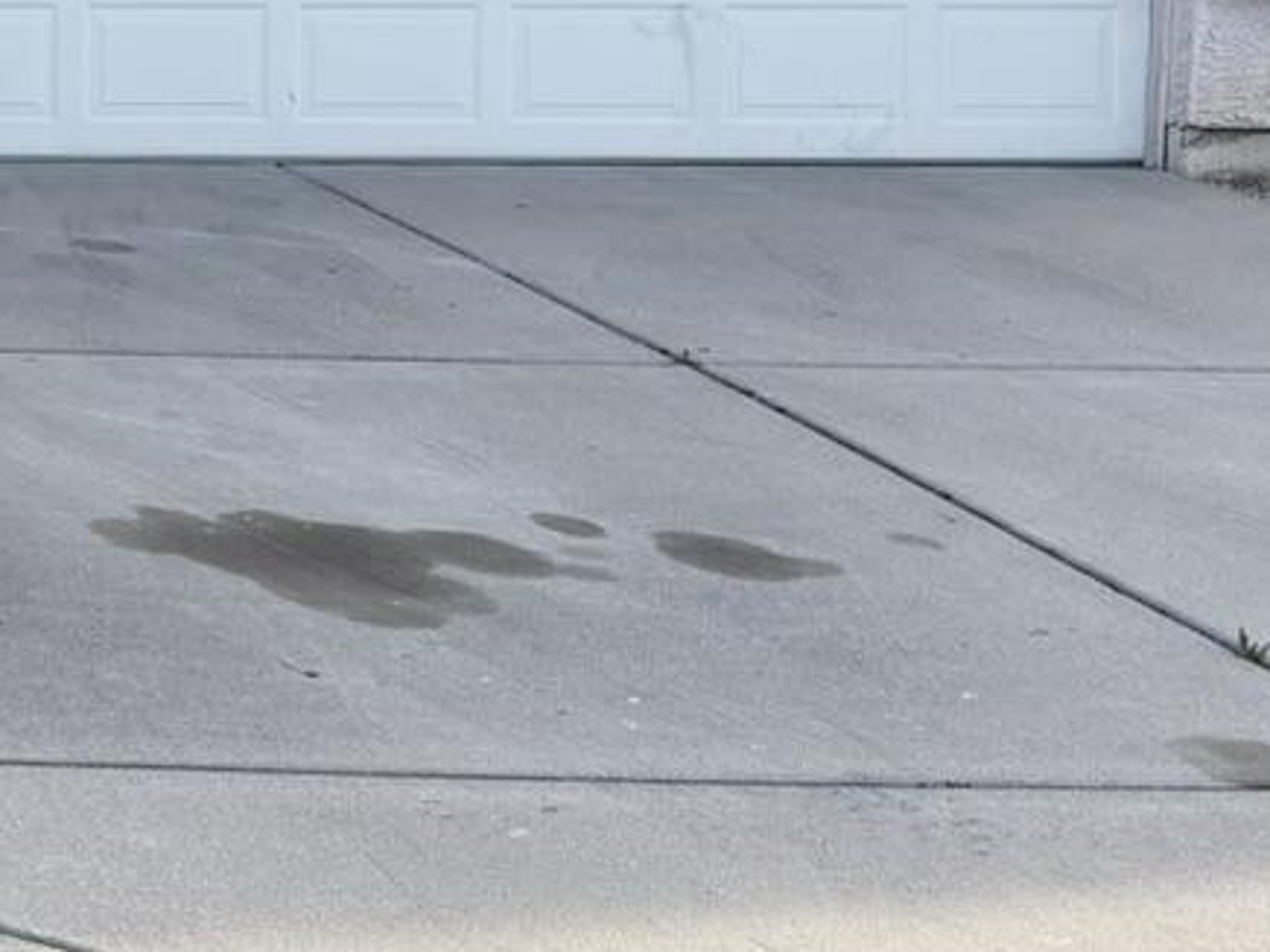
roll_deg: -0.2
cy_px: 44
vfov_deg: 13.0
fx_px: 4145
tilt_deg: -4.1
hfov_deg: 15.5
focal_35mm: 113
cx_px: -844
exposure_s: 1/665
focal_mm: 6.76
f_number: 1.78
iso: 100
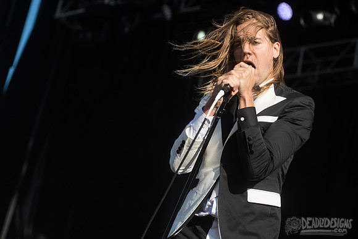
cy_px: 105
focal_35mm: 96
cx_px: 179
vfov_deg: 14.2
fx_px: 958
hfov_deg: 21.2
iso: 250
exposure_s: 1/2500
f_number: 4
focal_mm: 86
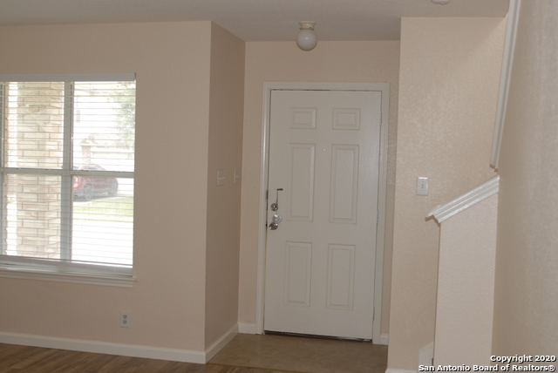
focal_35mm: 42
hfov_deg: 46.4
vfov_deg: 32.0
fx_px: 652
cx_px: 279
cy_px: 186
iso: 100
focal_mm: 28
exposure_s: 1/60
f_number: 2.8
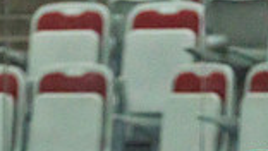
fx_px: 6322
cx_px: 38
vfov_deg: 1.4
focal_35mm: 889
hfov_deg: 2.4
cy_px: 358
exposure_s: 1/1250
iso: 3200
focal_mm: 200
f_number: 2.8
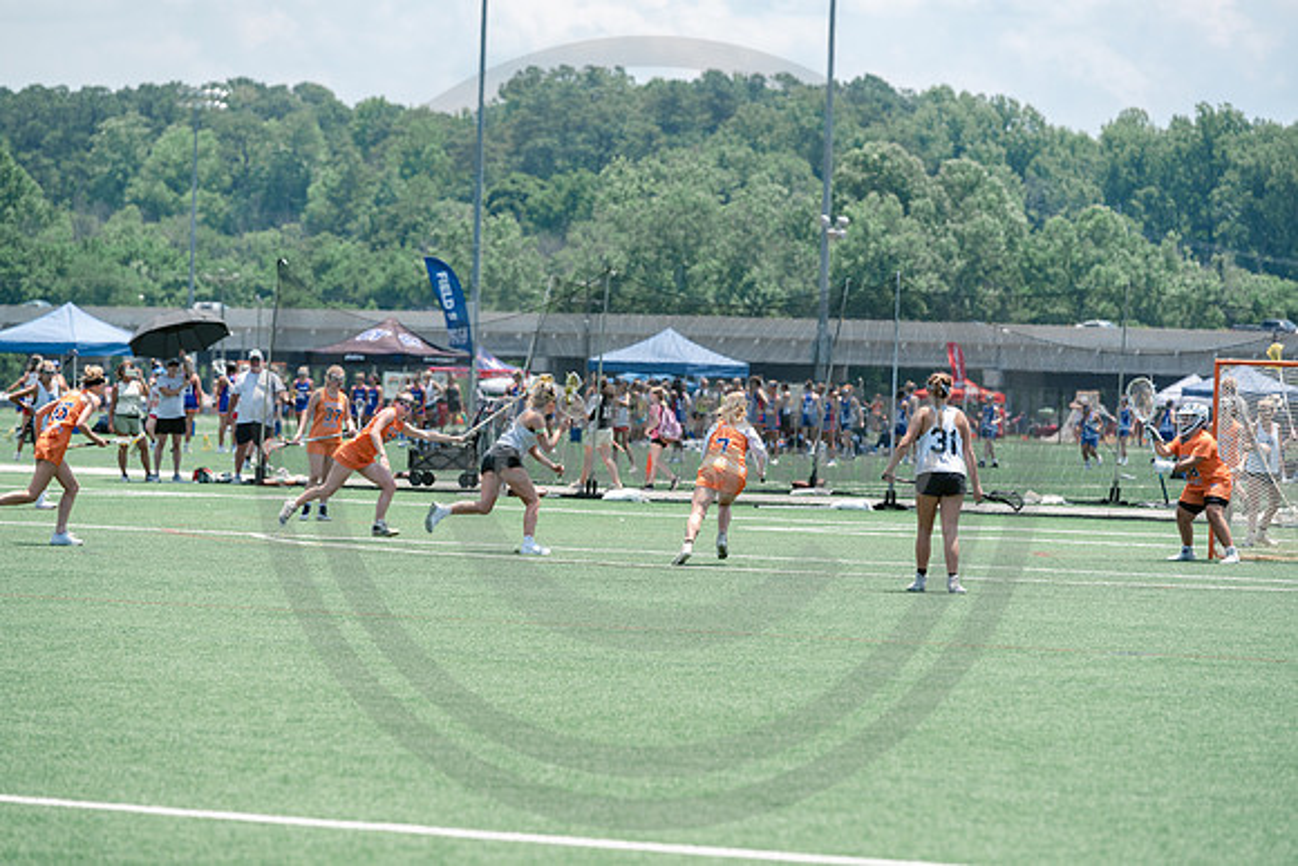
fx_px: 7212
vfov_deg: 6.9
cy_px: 433
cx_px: 649
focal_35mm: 200
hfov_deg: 10.3
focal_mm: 200
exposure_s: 1/1600
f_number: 5
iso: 400
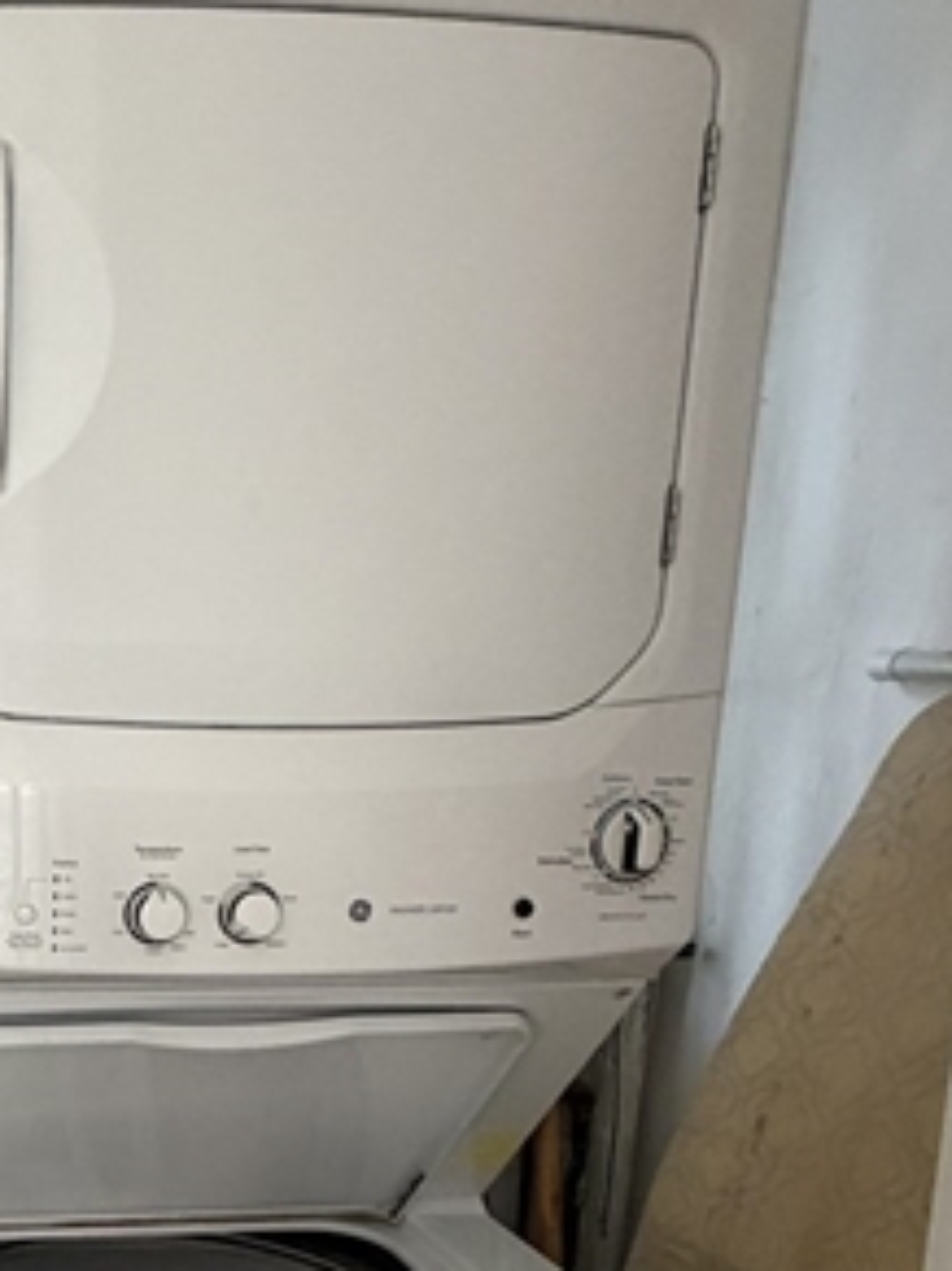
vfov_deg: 48.7
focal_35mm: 37
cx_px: -118
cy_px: 913
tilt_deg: -7.4
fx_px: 1358
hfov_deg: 33.3
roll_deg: -1.3
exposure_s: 1/56
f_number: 2.2
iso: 400
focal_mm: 2.22
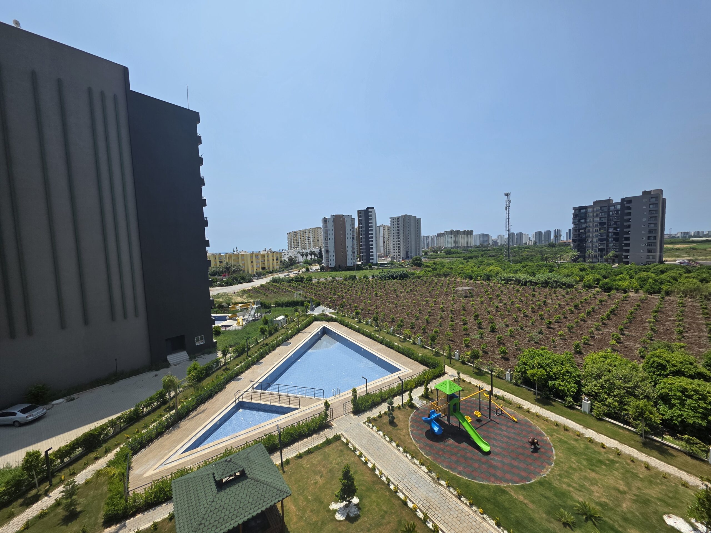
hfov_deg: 106.2
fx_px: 267
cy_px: 266
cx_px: 356
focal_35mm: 13
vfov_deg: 89.9
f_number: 1.9
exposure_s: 1/2835
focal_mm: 2.2
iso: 40
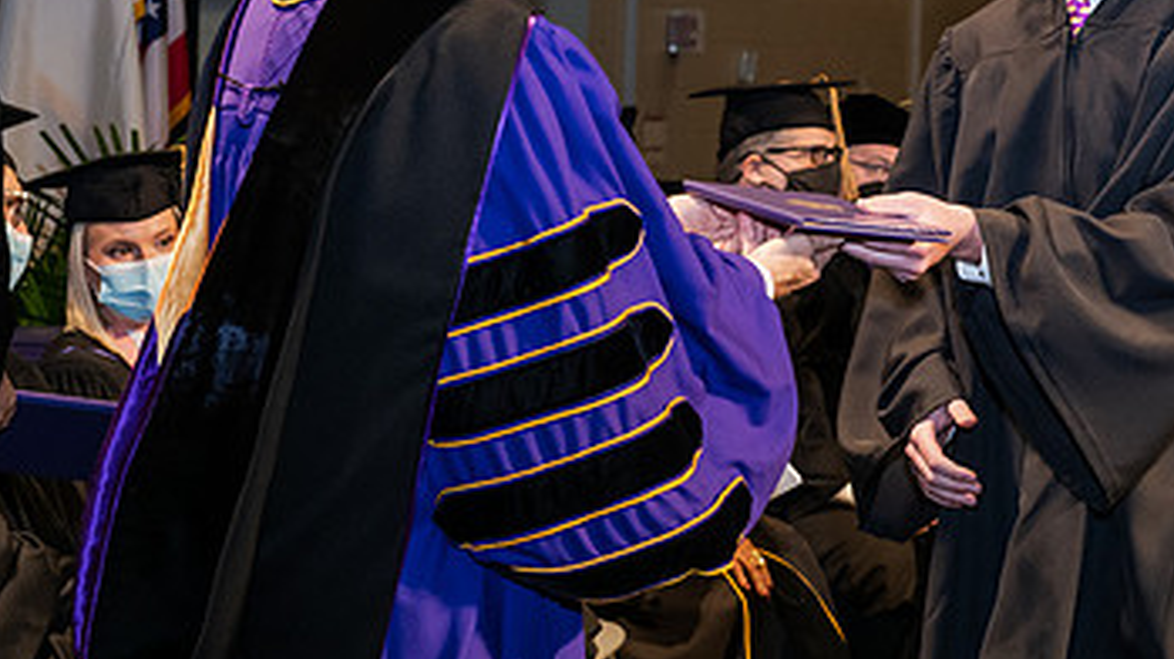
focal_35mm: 108
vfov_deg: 11.1
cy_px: 35
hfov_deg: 19.8
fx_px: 3361
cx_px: 750
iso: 1600
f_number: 6.3
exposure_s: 1/200
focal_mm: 62
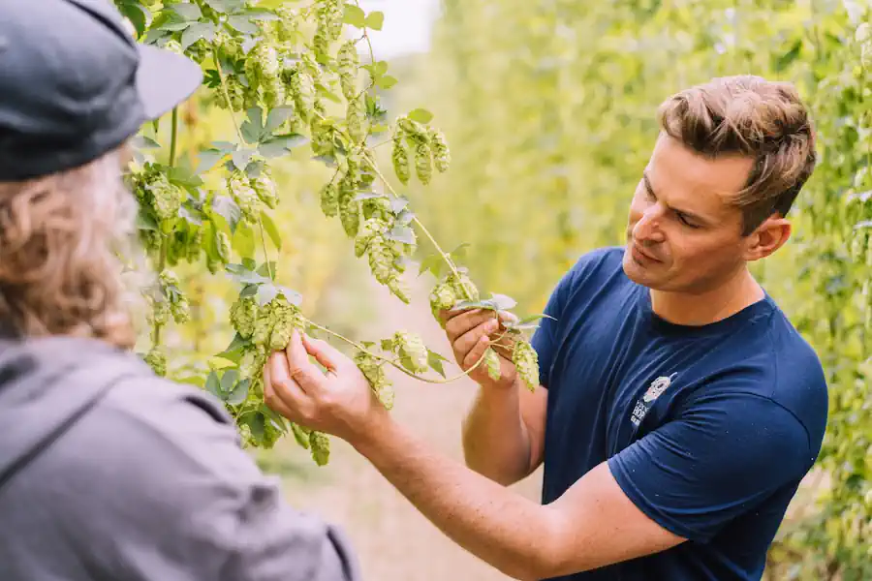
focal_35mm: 55
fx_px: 1332
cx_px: 436
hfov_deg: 36.2
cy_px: 290
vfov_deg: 24.6
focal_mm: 55
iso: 100
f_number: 2.8
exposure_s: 1/200
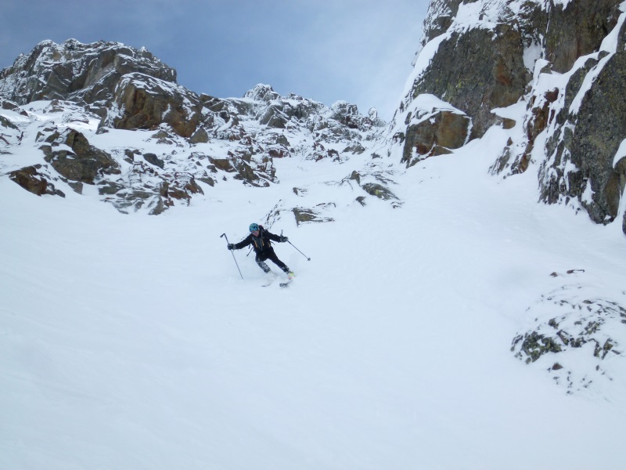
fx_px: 741
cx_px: 313
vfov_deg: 35.1
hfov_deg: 45.8
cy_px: 235
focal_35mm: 41
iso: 100
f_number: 3.3
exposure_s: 1/2000
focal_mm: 7.4
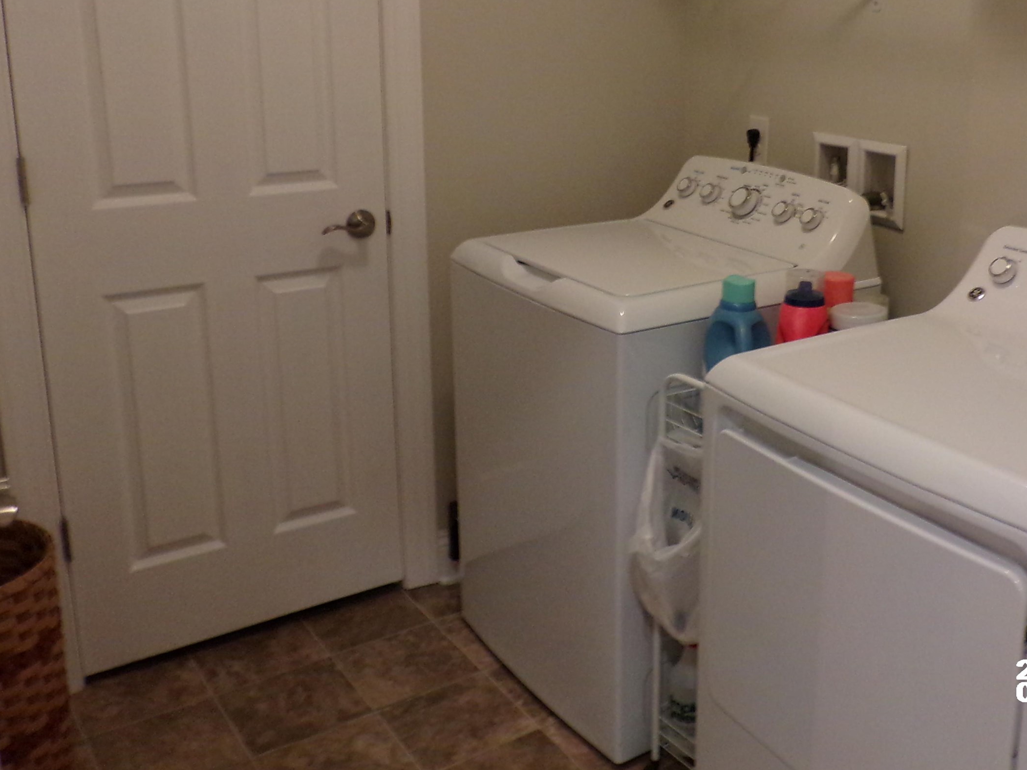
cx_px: 693
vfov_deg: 37.2
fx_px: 1127
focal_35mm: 38
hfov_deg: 48.1
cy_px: 243
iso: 225
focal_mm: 4.7
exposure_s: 1/17
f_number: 3.2
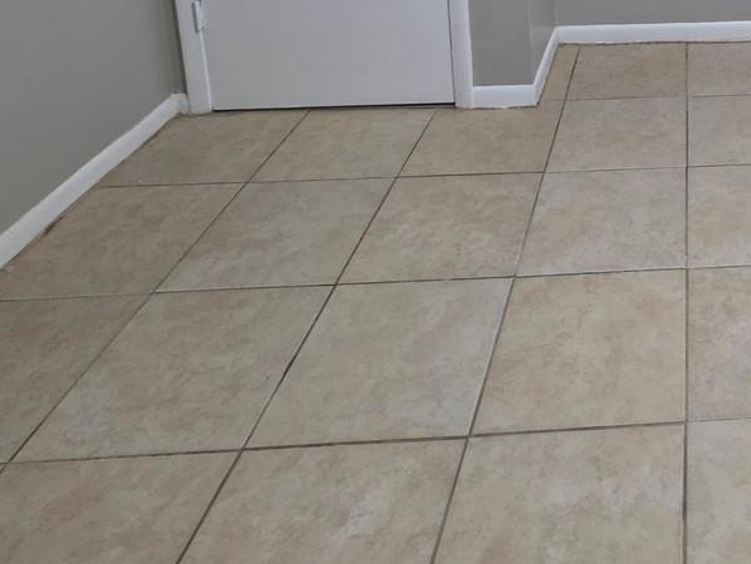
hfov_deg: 44.9
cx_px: 746
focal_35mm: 35
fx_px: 760
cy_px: -172
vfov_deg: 31.3
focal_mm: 2.2
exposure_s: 1/60
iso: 160
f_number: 1.9
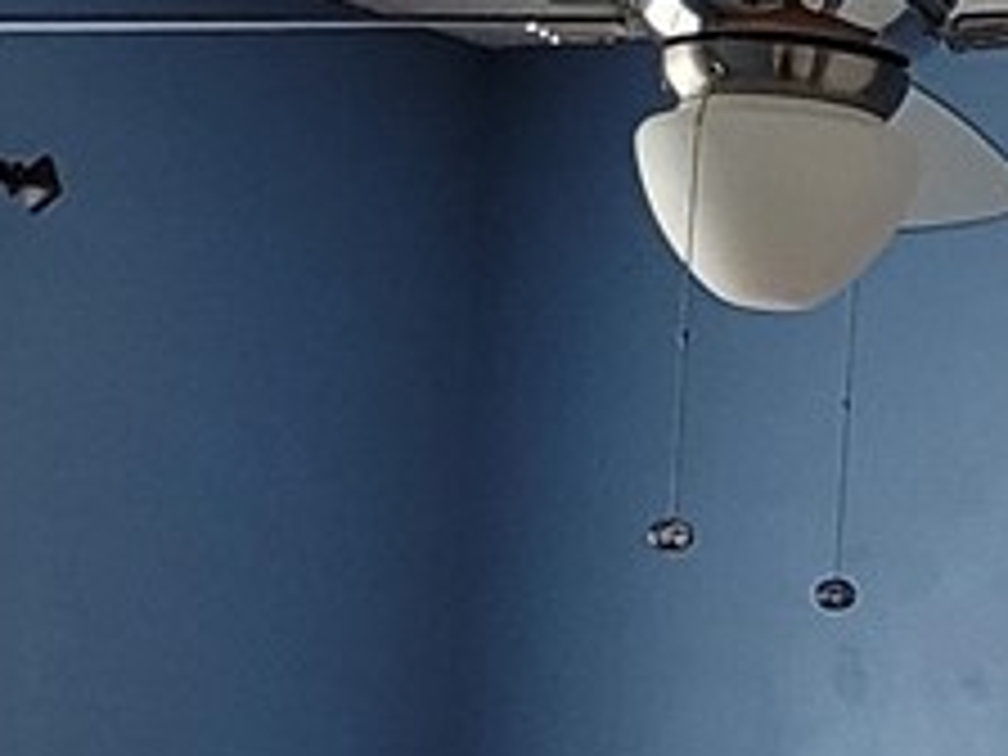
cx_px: 918
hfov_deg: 20.6
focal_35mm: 93
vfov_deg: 15.6
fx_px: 2708
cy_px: 747
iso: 320
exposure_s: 1/60
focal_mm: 2.2
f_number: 2.2
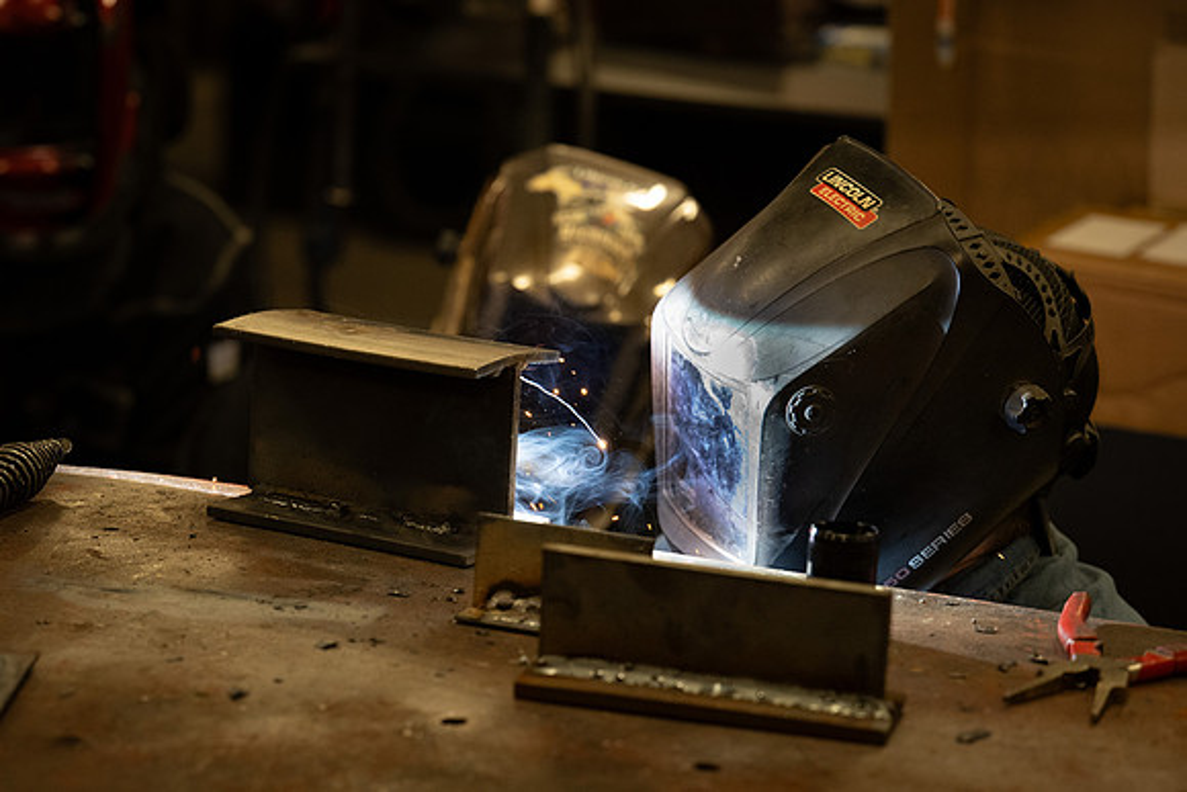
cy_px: 396
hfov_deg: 18.0
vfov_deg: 12.1
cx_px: 396
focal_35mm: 113
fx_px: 3738
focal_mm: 85
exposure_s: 1/500
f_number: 3.5
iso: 2000
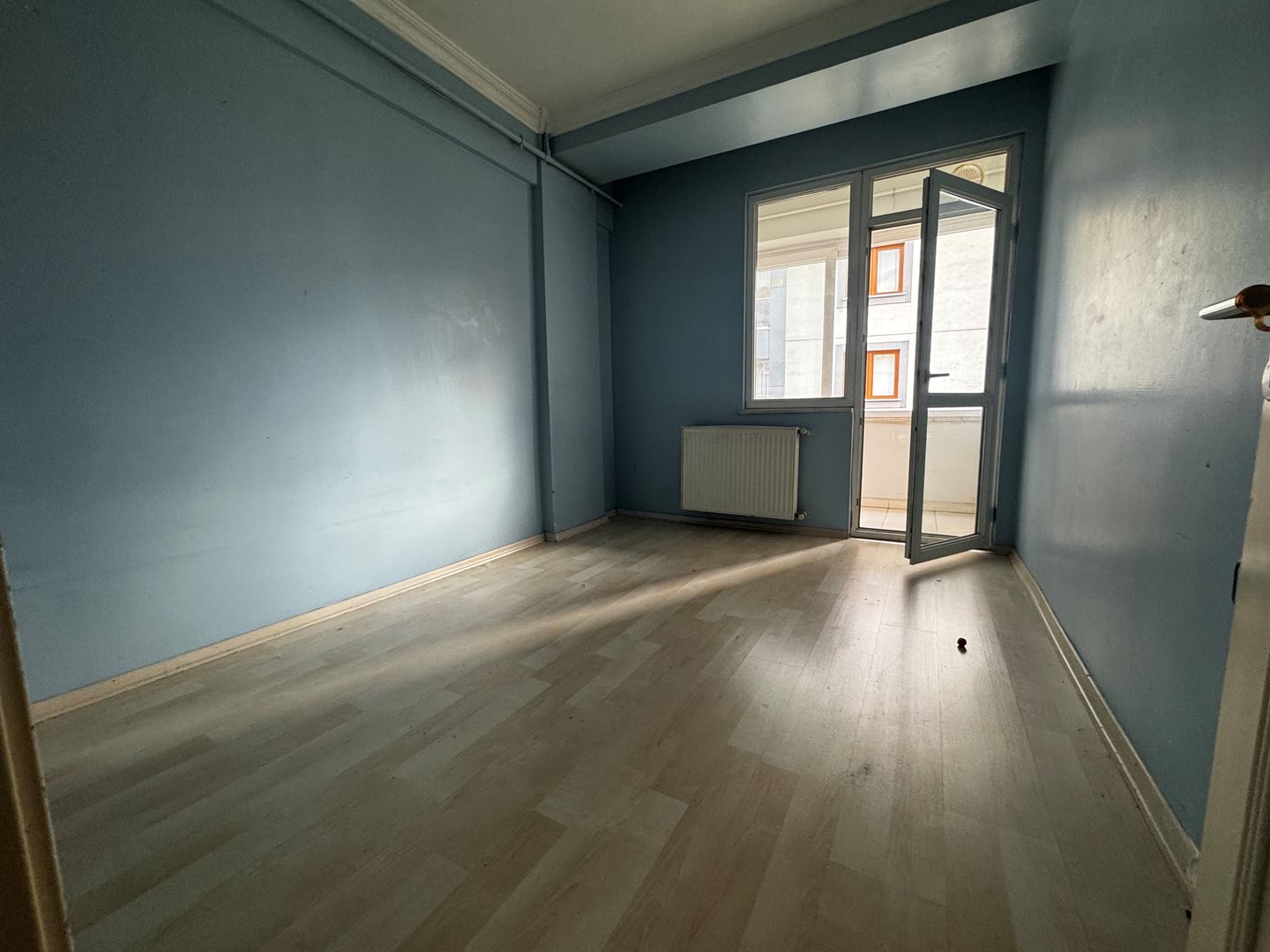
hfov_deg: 102.1
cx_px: 635
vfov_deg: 85.7
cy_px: 476
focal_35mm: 14
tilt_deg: -6.6
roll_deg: +1.6
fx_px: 514
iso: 250
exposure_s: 1/99
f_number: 2.2
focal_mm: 2.22
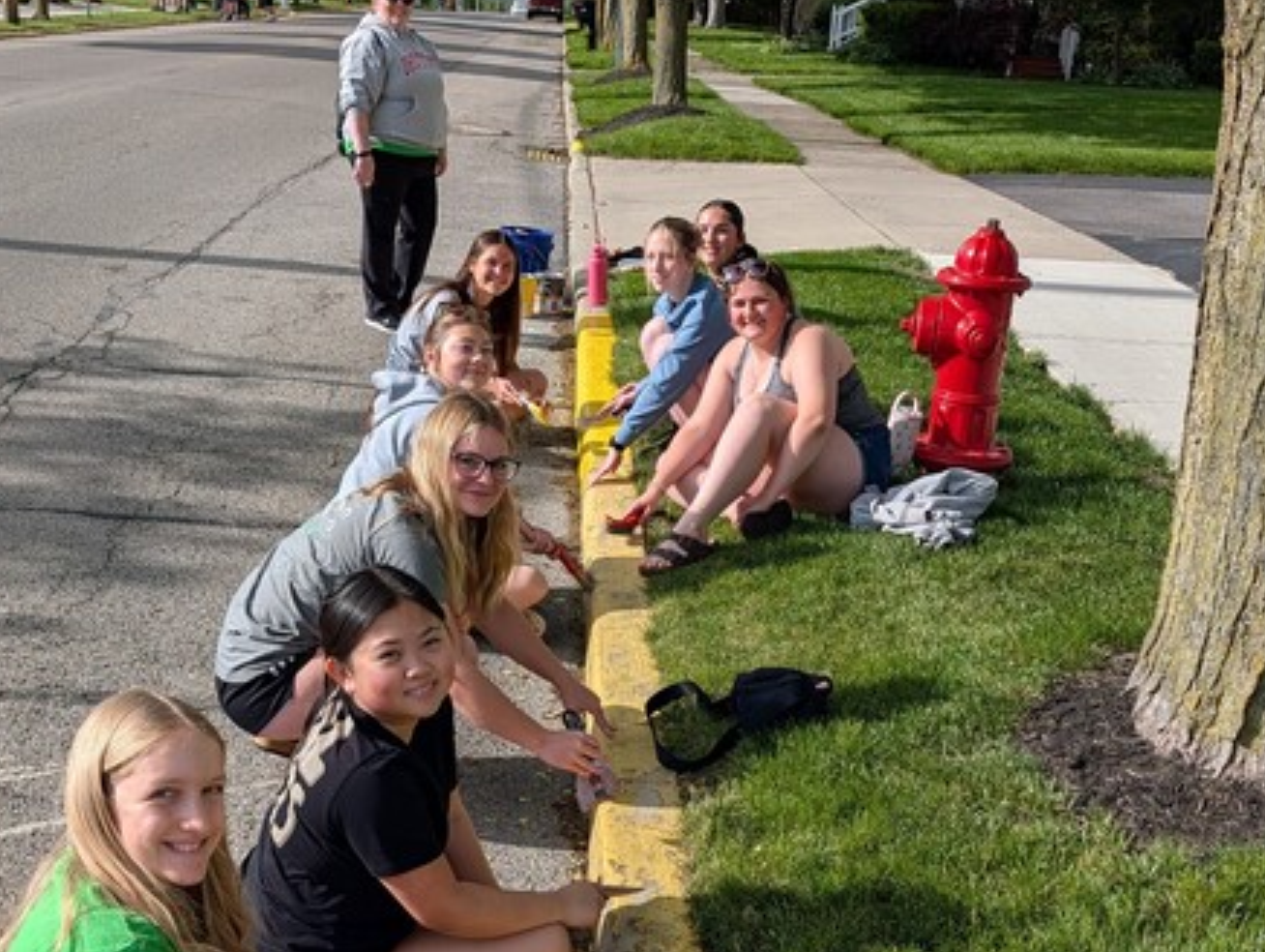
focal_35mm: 44
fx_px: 1610
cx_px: 566
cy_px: 699
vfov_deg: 32.4
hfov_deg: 42.8
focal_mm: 6.9
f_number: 1.68
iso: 20
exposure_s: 1/1835
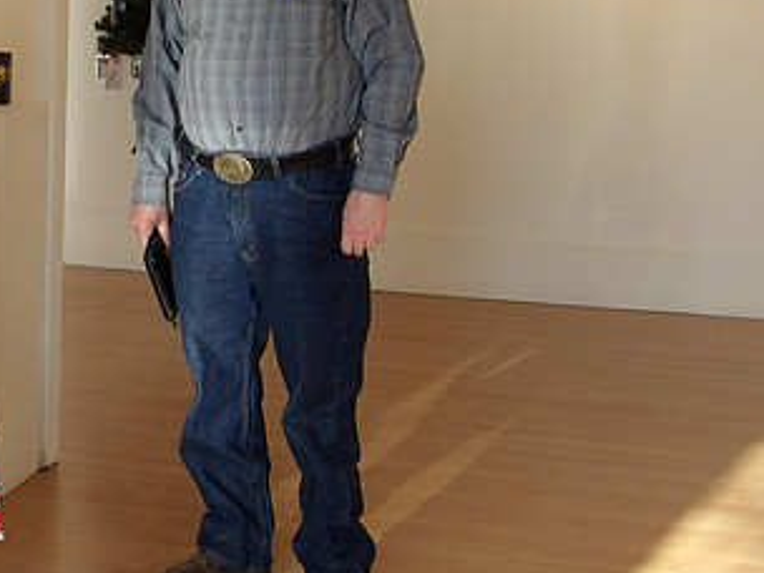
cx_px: 70
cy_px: 165
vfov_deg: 14.6
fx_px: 2229
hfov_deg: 19.1
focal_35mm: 101
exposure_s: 1/37
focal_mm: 9.5
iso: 100
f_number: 3.9
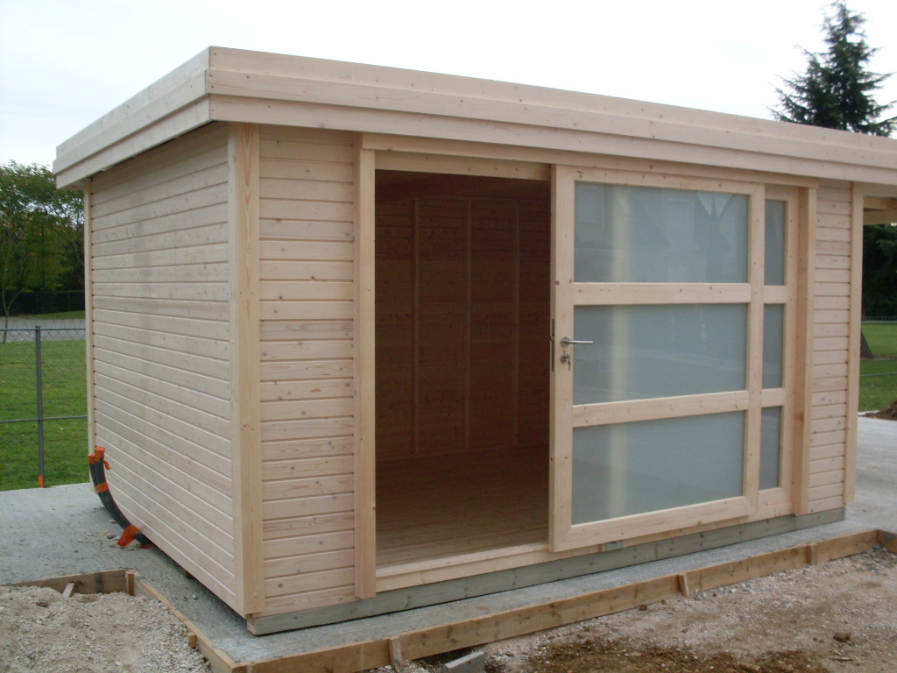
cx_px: 448
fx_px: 985
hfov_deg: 49.0
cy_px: 336
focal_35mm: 38
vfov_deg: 37.7
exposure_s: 1/90
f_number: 8.4
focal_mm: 6.3
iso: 80
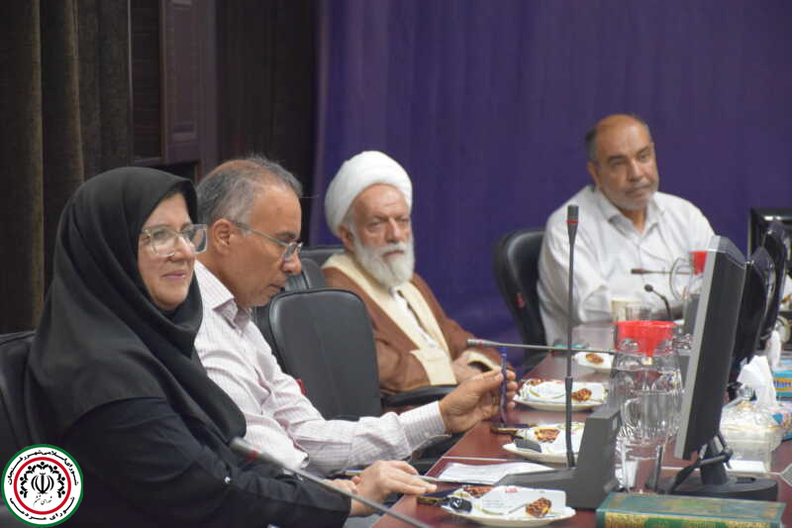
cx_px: 396
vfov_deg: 10.2
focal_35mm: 135
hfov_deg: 15.2
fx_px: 2969
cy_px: 264
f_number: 5.3
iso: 3200
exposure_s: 1/60
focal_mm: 90
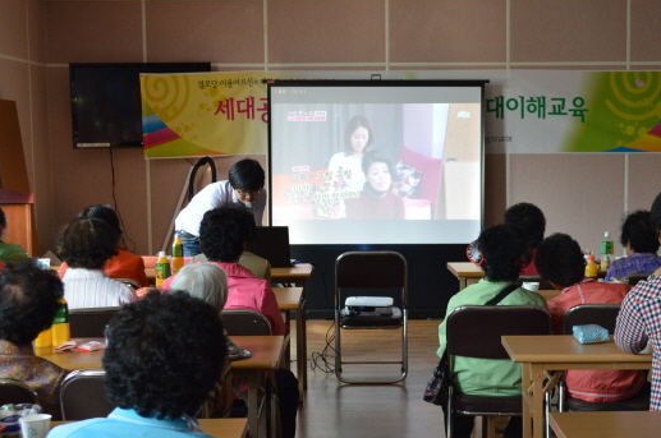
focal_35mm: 65
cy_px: 285
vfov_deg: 20.8
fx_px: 1192
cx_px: 404
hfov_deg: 30.9
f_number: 4.8
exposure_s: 1/60
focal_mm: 32
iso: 900
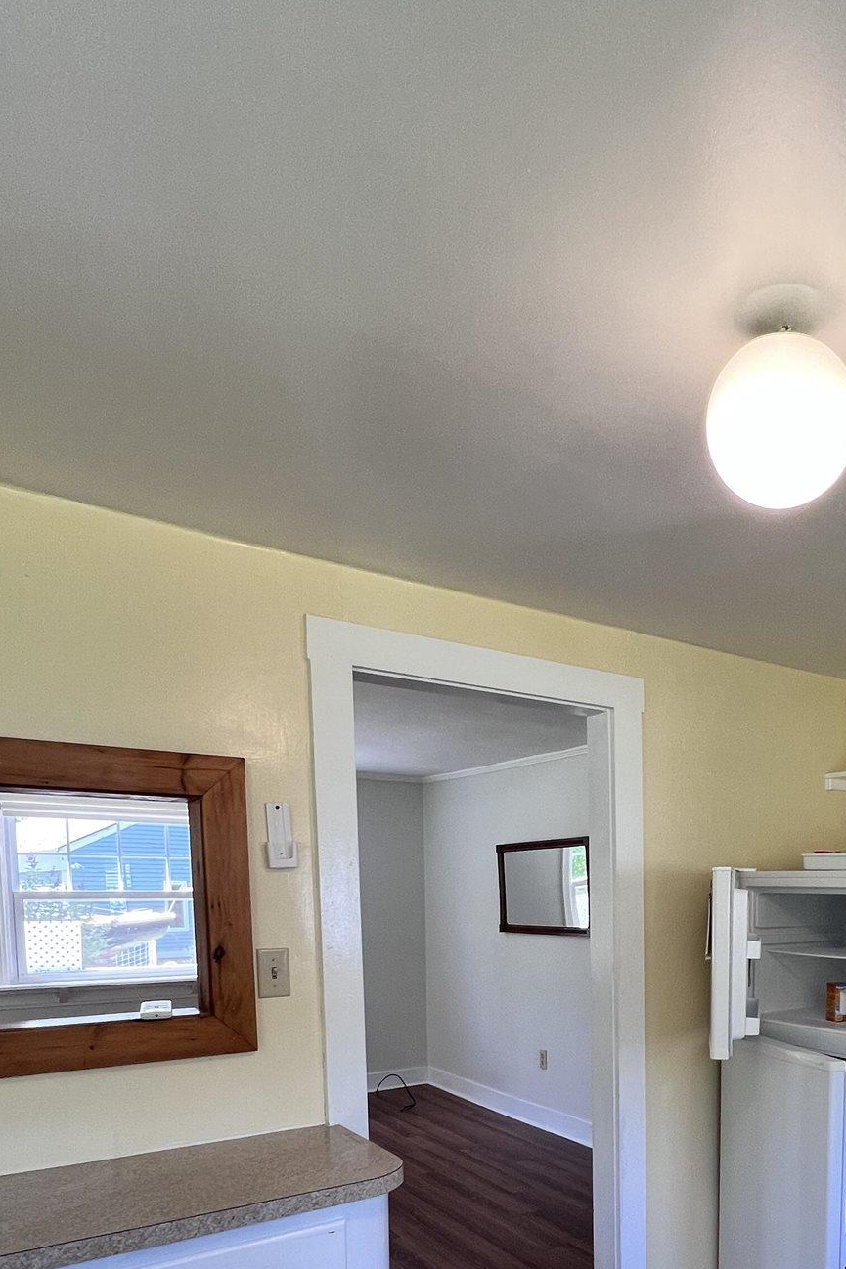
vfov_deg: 68.3
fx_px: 846
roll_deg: +1.0
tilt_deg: -4.9
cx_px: 670
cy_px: 973
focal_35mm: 24
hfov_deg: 50.1
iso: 100
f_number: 1.8
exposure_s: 1/120
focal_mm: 1.57
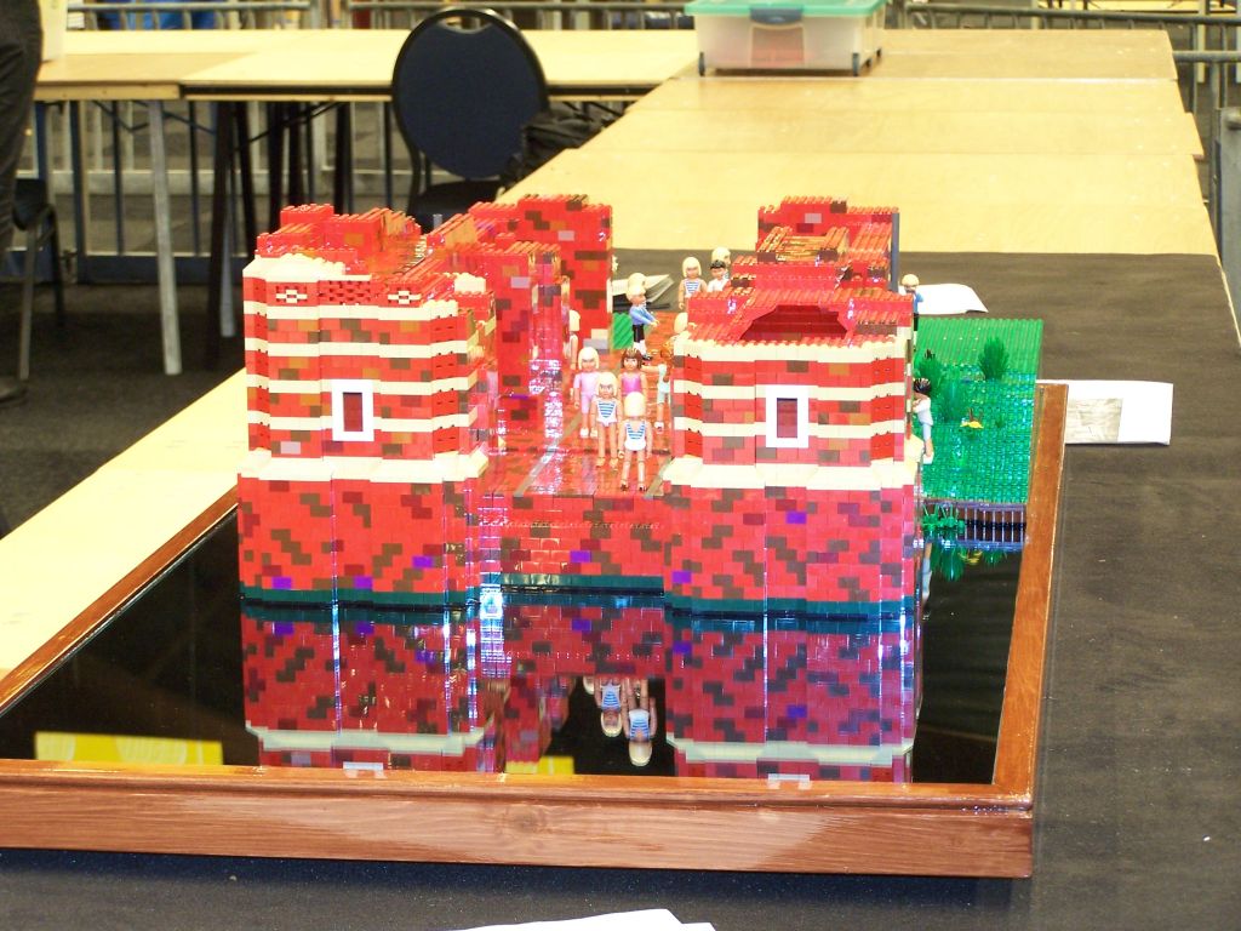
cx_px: 620
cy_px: 466
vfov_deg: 15.7
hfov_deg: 20.9
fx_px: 3370
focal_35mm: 94
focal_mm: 15.6
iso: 140
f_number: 3.2
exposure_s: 1/3
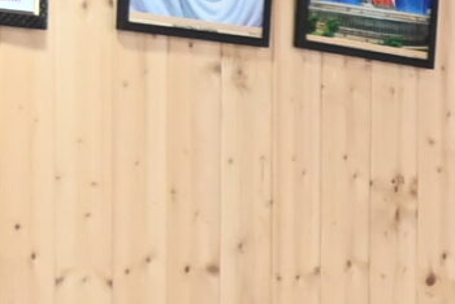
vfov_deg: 4.5
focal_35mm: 300
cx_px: 1455
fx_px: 3795
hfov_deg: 6.2
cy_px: 628
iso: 1250
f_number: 4
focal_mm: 27.5
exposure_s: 1/125
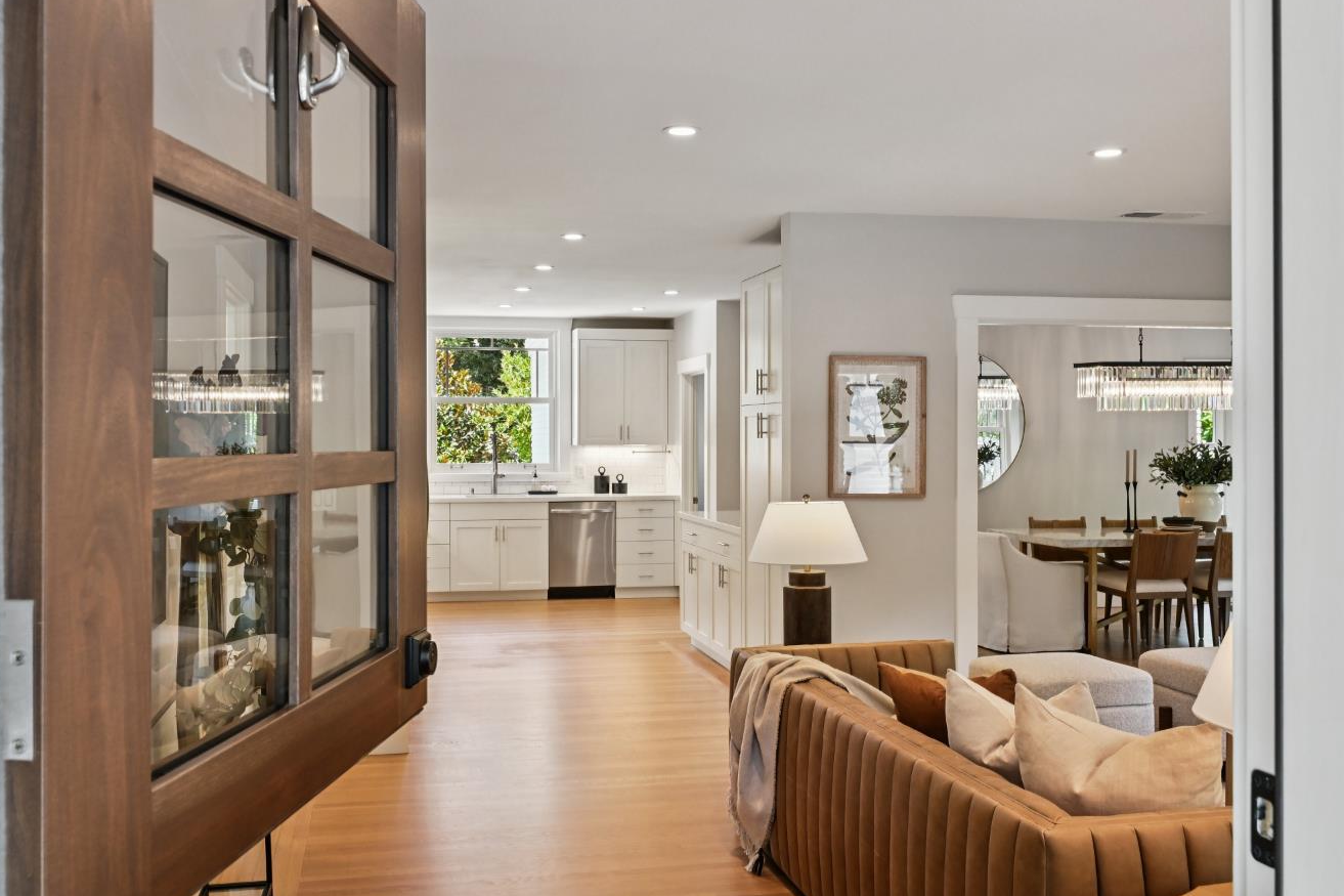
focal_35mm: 32
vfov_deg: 41.1
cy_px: 434
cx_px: 613
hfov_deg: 58.6
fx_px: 1194
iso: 1600
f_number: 11
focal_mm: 28
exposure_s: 1/50
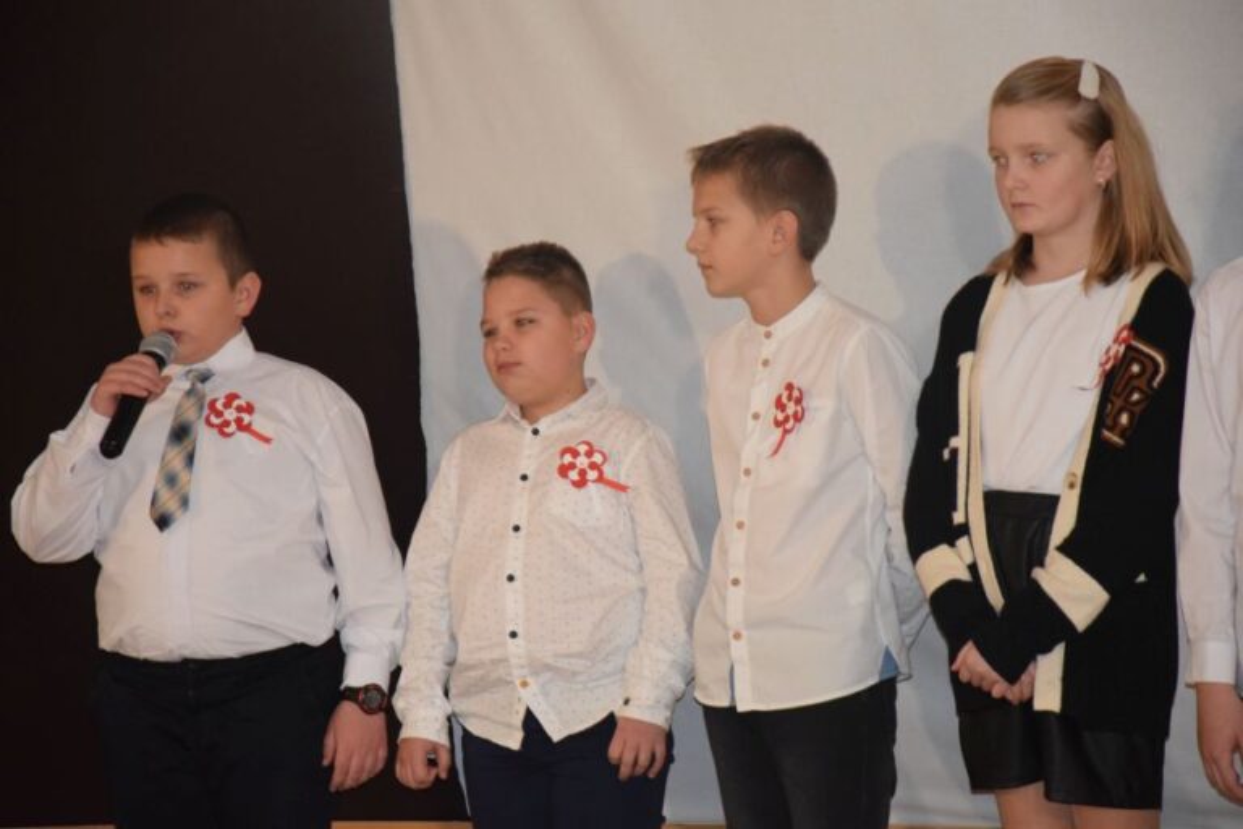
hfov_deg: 13.0
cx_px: 622
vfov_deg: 8.7
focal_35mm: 158
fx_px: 5438
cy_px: 414
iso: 3200
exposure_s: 1/60
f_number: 5.6
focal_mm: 105
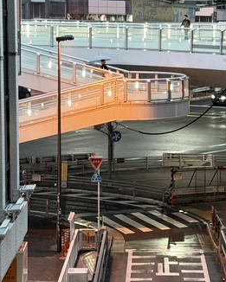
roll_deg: -0.7
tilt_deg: -6.3
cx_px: 177
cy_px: 121
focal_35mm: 112
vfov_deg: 17.1
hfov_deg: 13.7
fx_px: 936
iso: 320
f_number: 1.78
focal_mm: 6.76
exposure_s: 1/33
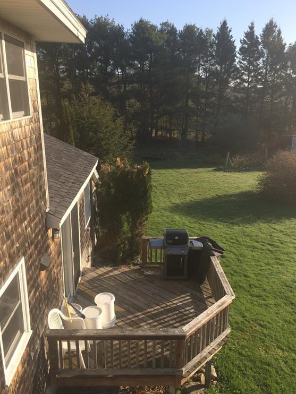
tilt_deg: -17.3
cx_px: 151
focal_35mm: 30
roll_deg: +0.2
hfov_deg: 46.8
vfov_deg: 59.9
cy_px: 201
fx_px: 342
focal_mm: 4.15
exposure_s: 1/1140
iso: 32
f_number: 2.2
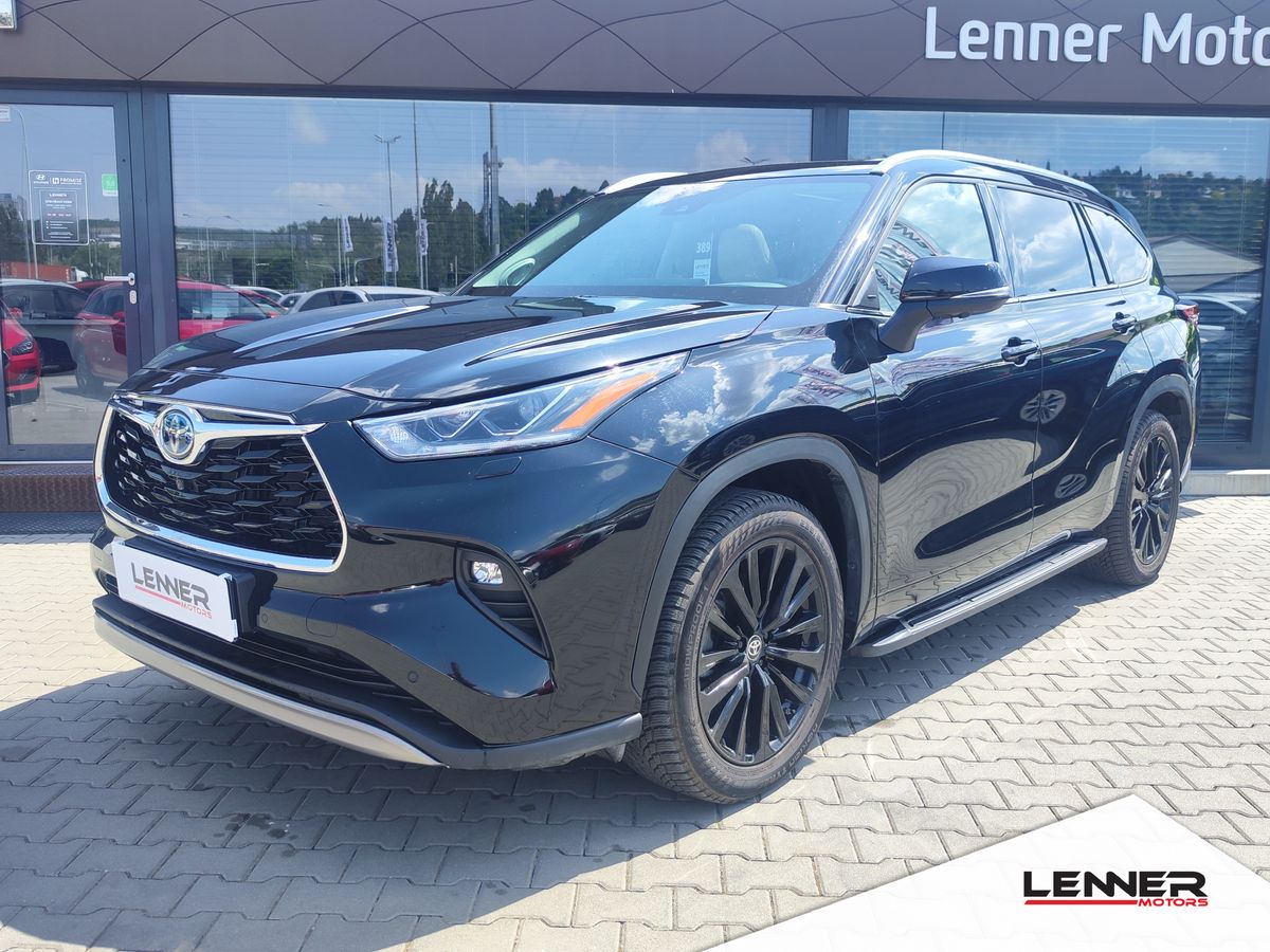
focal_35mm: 23
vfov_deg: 58.9
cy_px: 476
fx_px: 844
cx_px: 635
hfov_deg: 73.9
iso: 50
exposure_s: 1/324
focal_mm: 7.01
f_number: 1.69
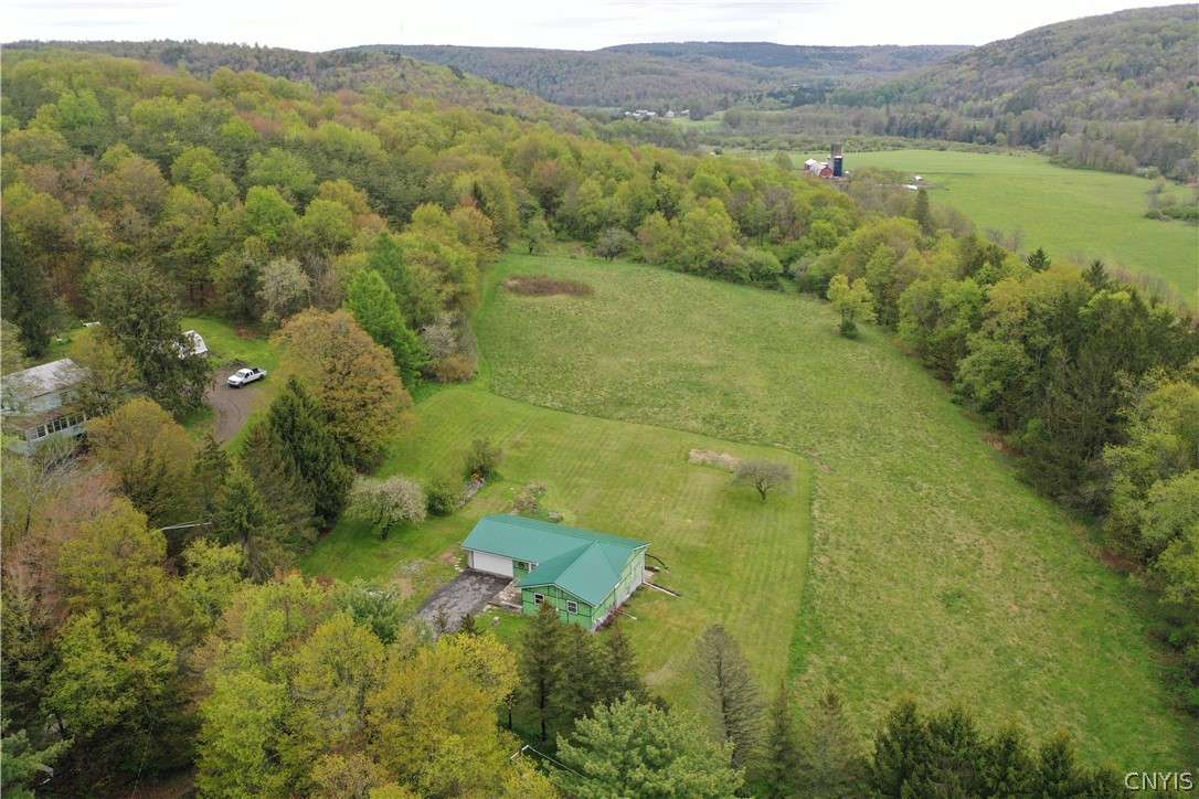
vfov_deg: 46.4
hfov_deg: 65.5
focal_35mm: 28
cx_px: 600
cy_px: 400
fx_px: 932
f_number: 2.8
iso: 100
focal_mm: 10.26
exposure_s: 1/240
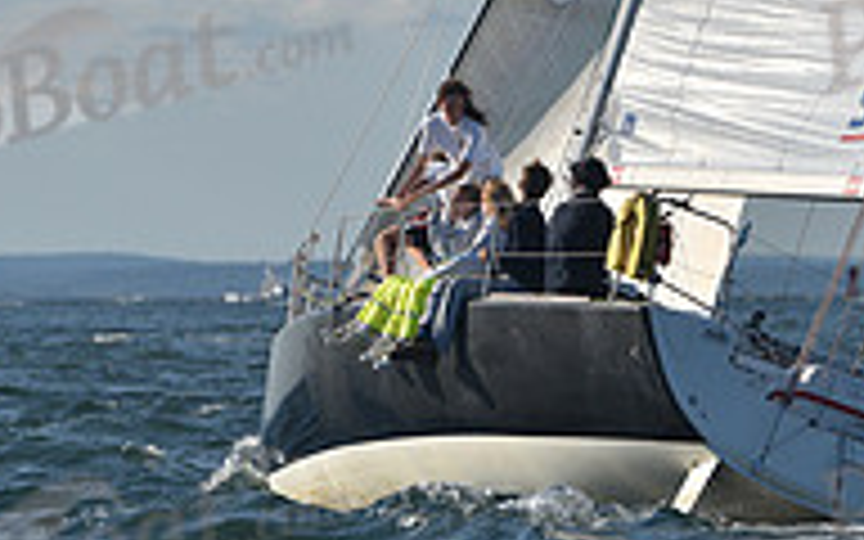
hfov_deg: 3.4
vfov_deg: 2.1
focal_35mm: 616
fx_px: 14505
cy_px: 272
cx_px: 590
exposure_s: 1/1600
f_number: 5
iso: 250
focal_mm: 200
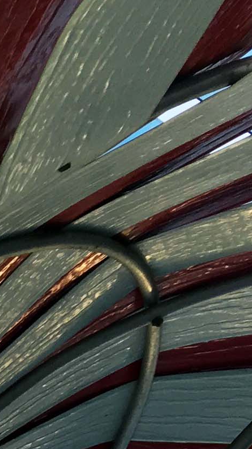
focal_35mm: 153
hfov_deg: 7.1
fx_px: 1819
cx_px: -505
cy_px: 660
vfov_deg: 13.3
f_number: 2.2
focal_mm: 4.15
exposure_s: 1/120
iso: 32
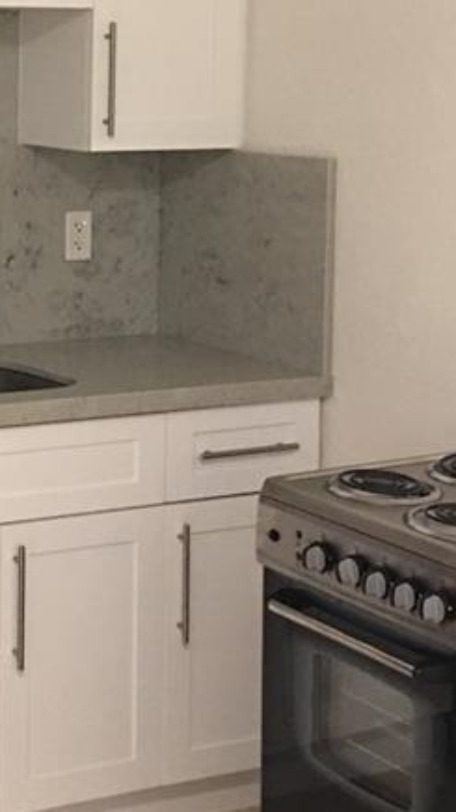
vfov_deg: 24.2
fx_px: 1872
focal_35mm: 87
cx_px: -102
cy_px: 188
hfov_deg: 13.5
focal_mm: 4.15
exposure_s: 1/4
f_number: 2.2
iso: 64
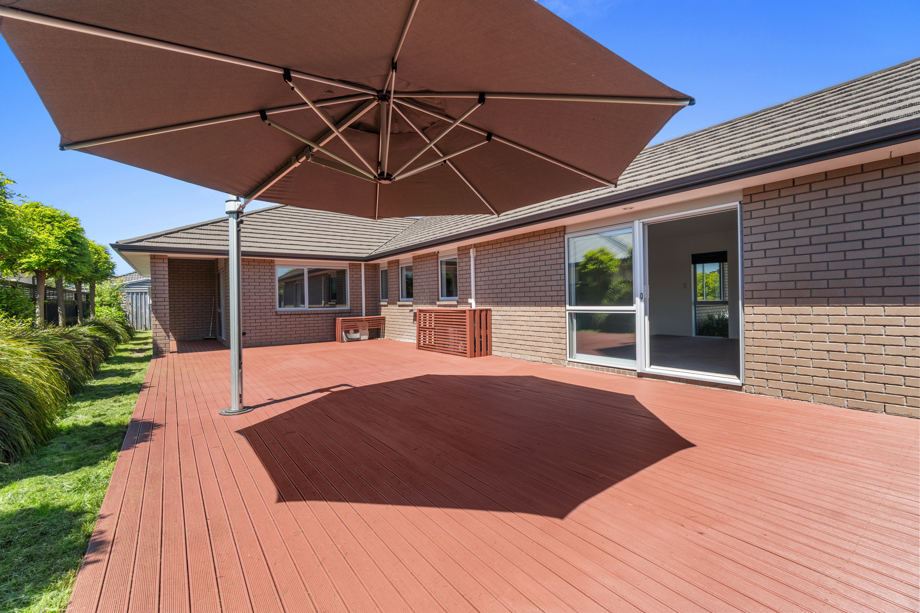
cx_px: 460
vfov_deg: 77.3
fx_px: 383
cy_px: 306
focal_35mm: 15
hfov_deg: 100.4
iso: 100
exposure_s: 1/40
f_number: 6.3
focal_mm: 10
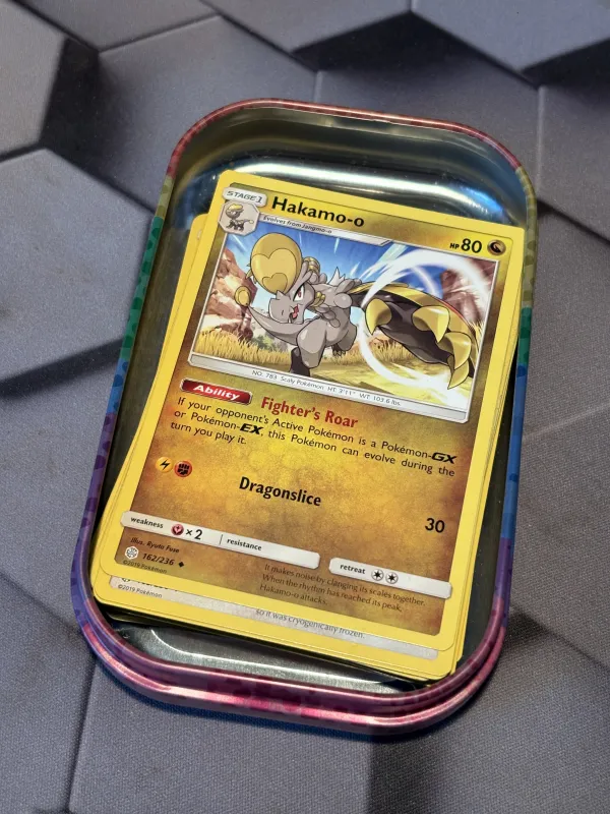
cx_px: 305
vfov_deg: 36.8
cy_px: 407
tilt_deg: -62.6
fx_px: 1222
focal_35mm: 52
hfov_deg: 28.0
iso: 32
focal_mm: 5.96
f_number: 1.6
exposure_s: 1/50
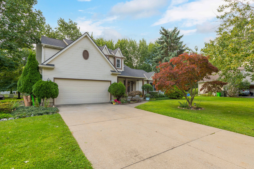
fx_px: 127
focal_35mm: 18
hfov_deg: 90.0
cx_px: 127
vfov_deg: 67.3
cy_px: 84
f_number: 9
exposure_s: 1/200
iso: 200
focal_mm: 18
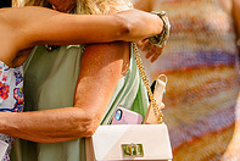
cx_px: -27
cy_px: -40
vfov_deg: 3.9
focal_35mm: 353
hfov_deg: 5.8
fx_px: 2357
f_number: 2.8
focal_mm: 120
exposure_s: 1/250
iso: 200
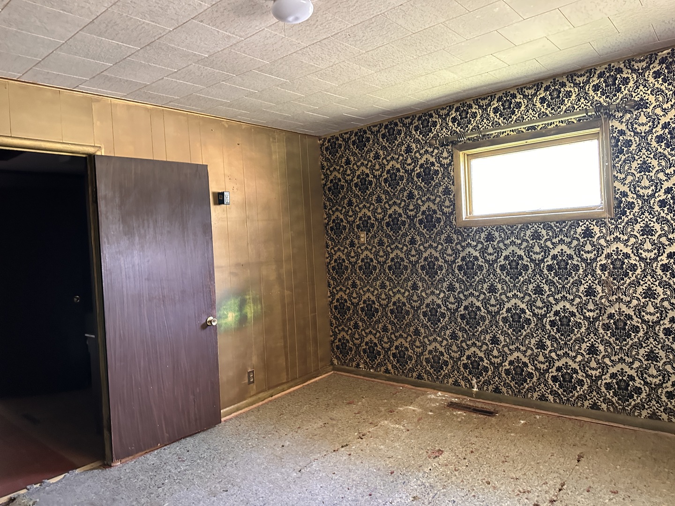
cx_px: 338
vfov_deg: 56.8
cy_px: 253
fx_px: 468
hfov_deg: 71.6
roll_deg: +2.3
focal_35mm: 24
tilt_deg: +0.8
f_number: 1.78
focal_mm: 6.86
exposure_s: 1/60
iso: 1000
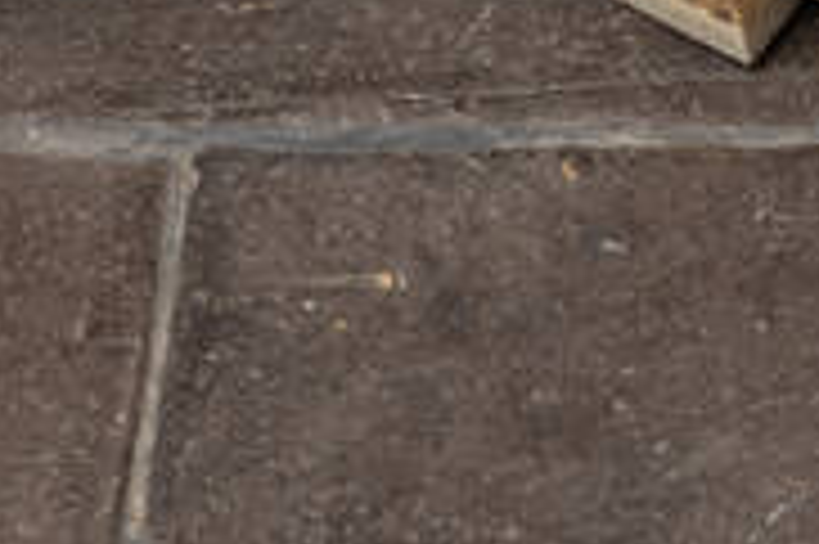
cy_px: -627
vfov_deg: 4.9
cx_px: 1714
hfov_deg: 7.2
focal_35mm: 274
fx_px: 6228
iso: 400
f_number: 13
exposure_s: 1/60
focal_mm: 39
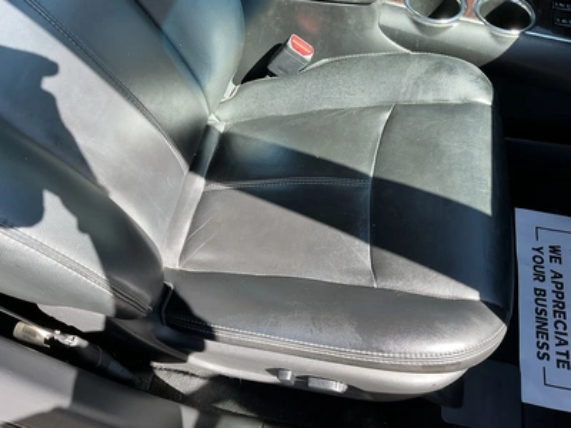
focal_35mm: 28
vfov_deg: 49.7
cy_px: 214
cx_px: 286
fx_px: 462
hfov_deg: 63.4
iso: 25
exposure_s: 1/122
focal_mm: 3
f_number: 1.8
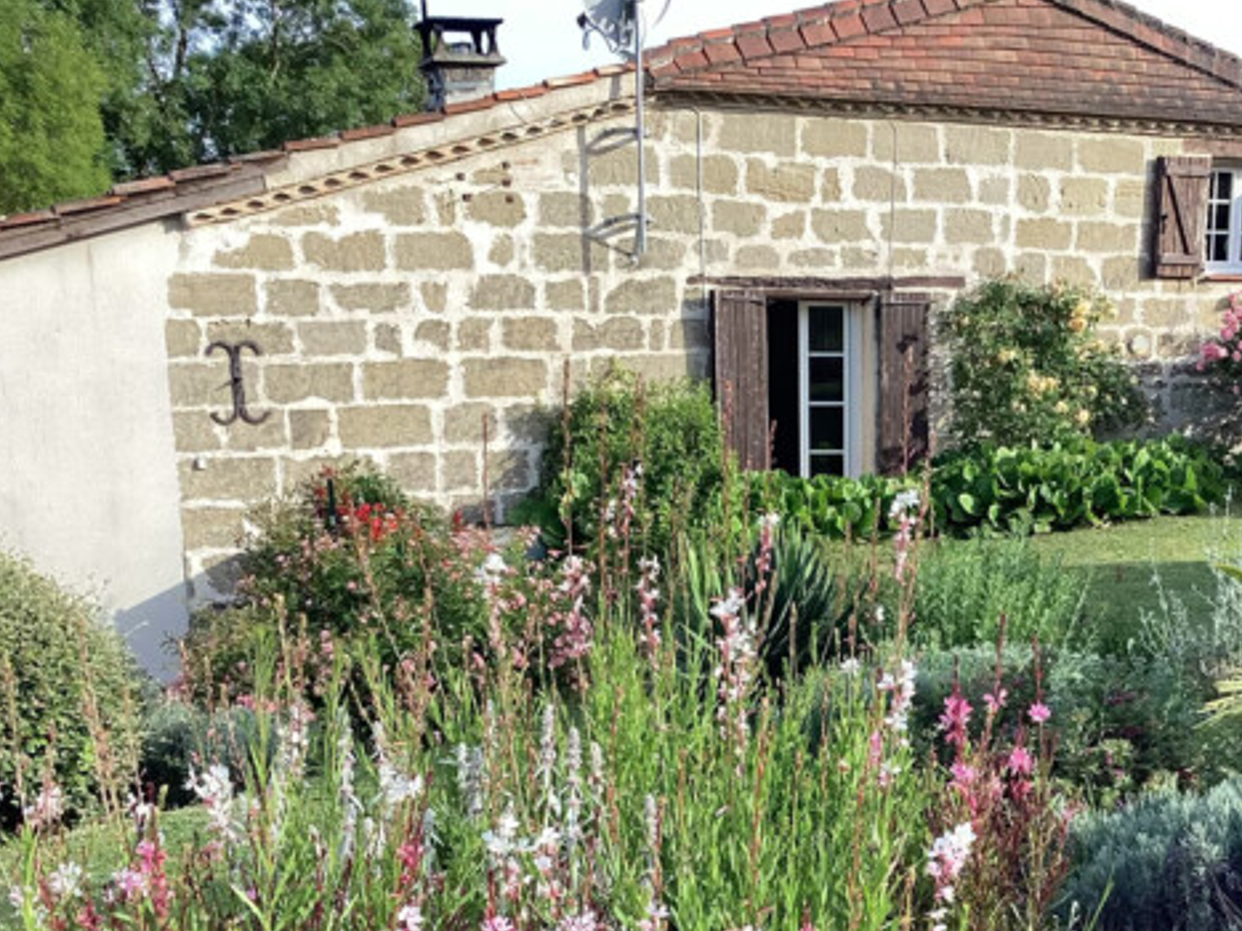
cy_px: 758
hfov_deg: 36.8
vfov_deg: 27.9
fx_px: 1829
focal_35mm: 51
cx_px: 899
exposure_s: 1/401
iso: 25
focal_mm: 3.3
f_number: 2.4
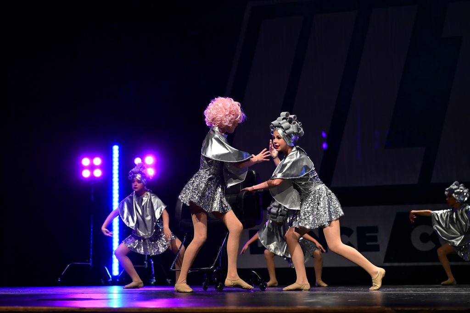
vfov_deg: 19.5
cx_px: 235
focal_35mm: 70
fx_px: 914
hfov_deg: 28.8
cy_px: 156
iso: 5000
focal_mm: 70
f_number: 4
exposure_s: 1/800
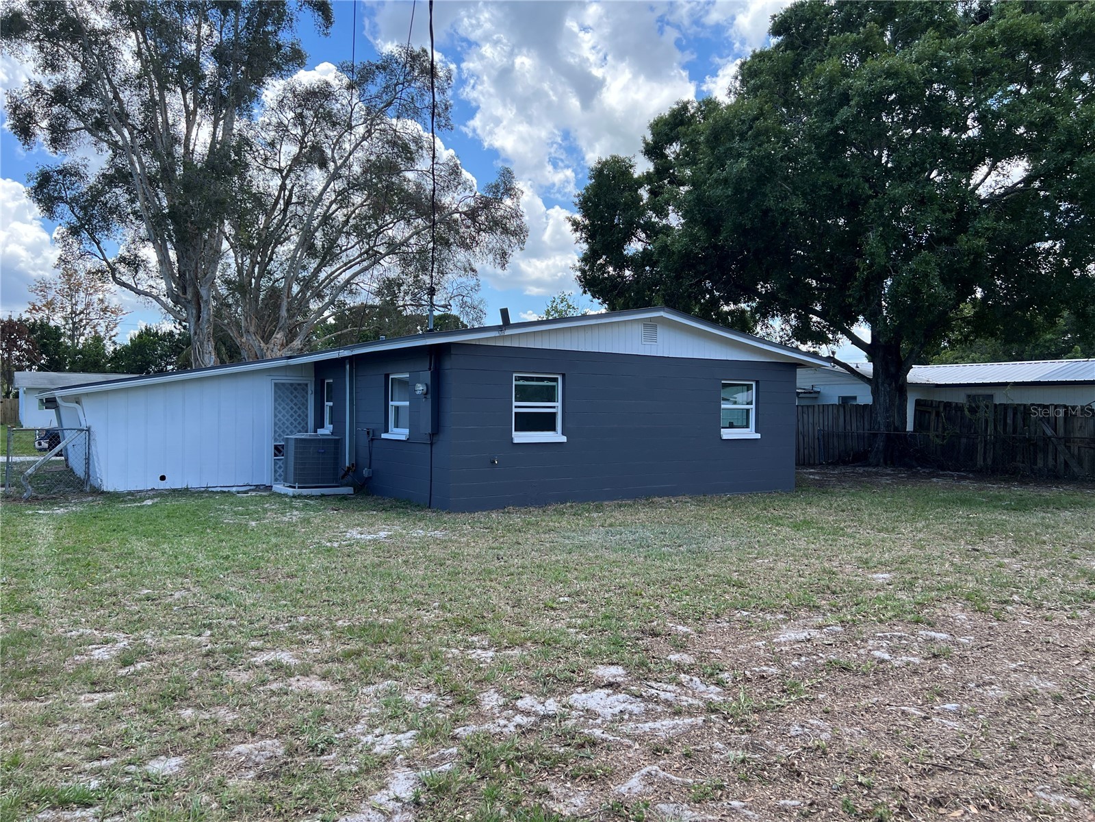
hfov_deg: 67.3
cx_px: 548
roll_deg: -0.4
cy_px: 411
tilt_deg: -0.9
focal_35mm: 26
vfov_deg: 53.1
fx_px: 822
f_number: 1.5
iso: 50
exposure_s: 1/1377
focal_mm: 5.7
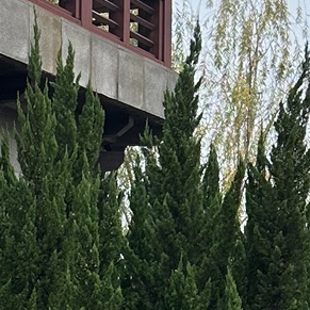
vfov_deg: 10.9
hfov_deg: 10.9
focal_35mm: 158
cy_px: 364
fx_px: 1601
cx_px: -51
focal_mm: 5.7
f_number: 1.5
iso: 64
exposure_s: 1/121
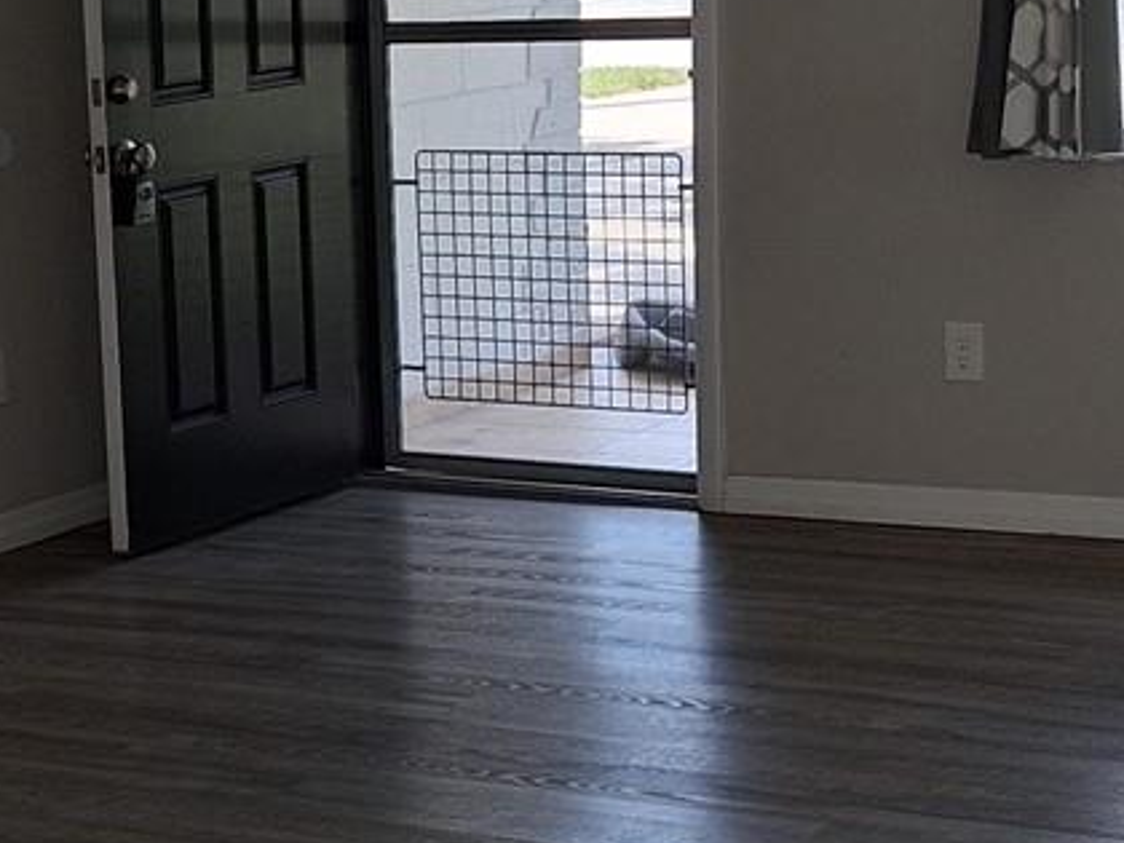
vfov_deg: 14.9
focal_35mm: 99
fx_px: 3215
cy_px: 578
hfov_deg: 19.5
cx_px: 150
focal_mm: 3.98
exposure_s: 1/100
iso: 32
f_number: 1.8
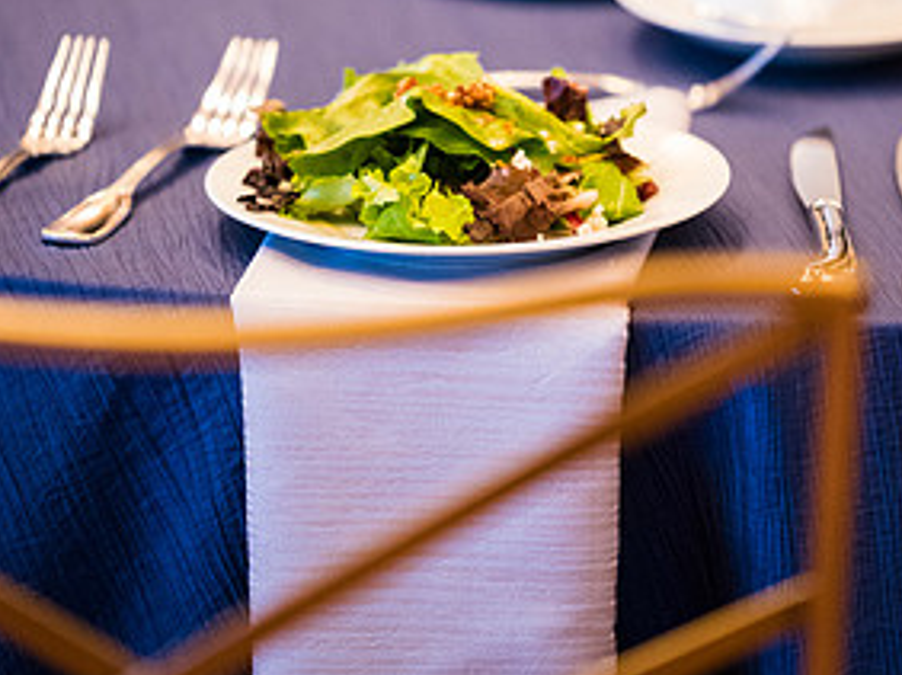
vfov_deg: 4.8
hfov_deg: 6.5
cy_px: 147
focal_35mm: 307
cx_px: 467
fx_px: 7993
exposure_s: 1/160
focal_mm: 200
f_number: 2.8
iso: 6400
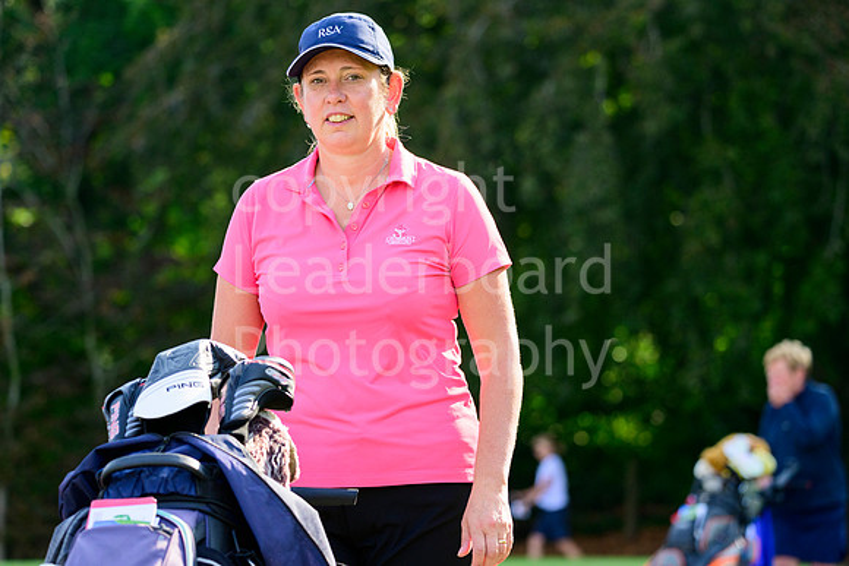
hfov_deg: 14.2
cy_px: 283
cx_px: 424
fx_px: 3420
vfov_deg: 9.5
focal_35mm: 145
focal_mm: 145
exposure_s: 1/1600
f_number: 4.8
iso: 1000
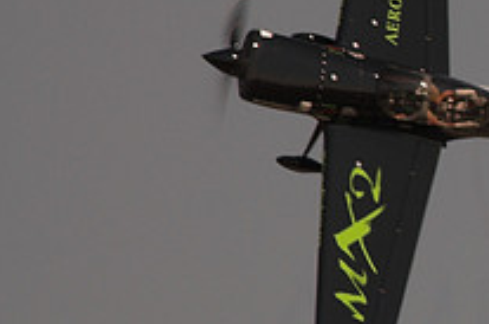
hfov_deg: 1.2
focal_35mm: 1761
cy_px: 85
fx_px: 23865
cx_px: 678
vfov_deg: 0.8
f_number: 20
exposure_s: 1/200
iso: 200
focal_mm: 420
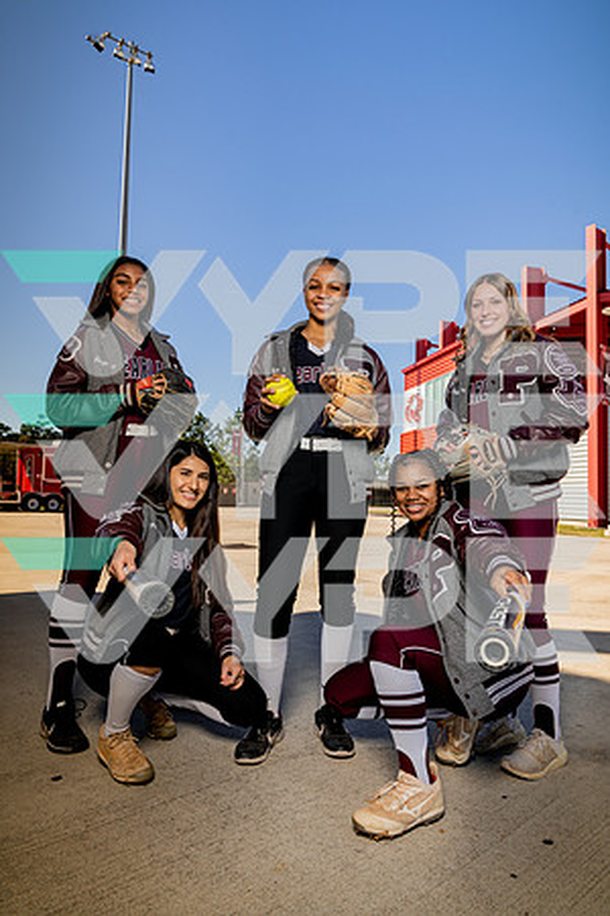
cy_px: 458
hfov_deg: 53.1
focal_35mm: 24
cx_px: 305
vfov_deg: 73.7
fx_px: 610
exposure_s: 1/250
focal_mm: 24
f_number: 10
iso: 125
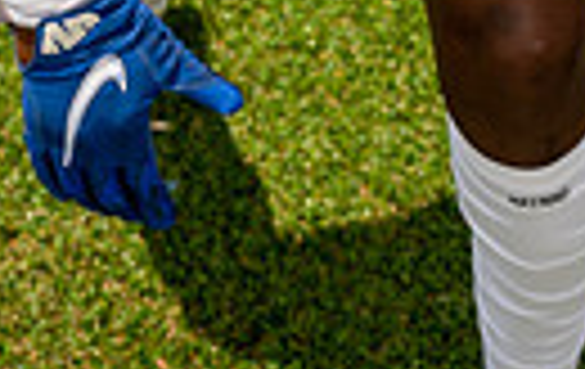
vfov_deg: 9.9
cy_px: -531
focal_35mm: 116
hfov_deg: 17.8
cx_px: 418
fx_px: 1854
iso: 64
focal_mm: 33
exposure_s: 1/250
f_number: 7.1
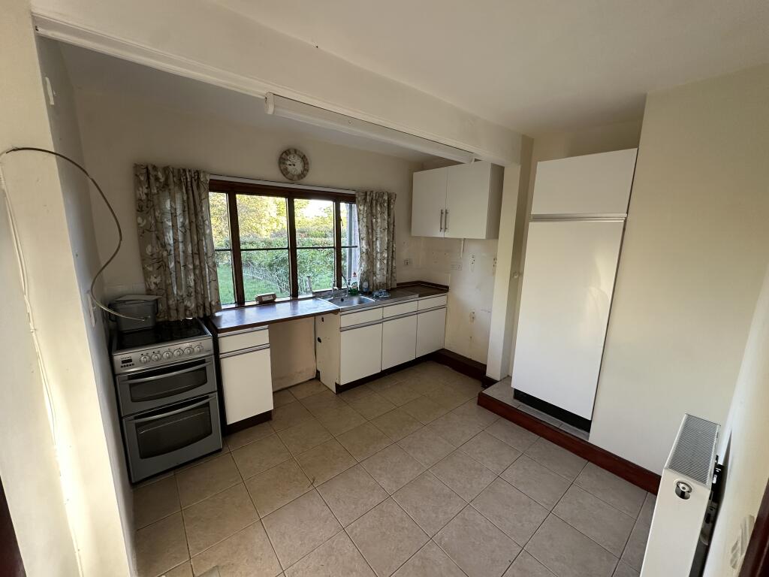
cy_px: 288
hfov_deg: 102.1
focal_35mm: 14
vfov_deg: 85.7
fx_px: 311
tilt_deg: -11.2
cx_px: 384
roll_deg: -0.8
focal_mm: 2.22
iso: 160
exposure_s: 1/99
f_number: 2.2
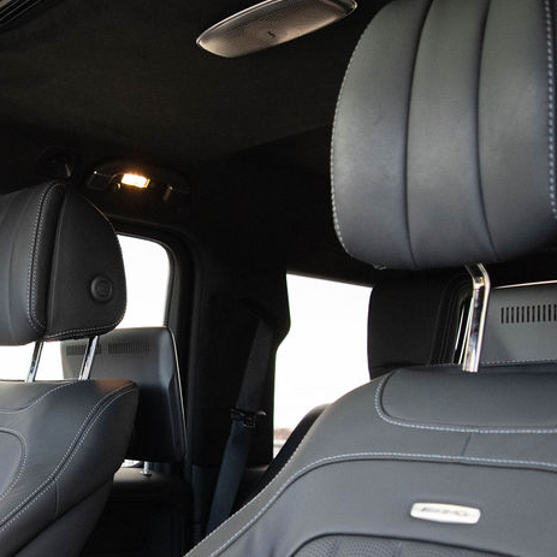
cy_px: 383
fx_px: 983
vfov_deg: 31.3
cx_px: 132
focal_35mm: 54
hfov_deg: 31.0
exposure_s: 1/500
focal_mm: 18
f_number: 3.5
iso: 1800
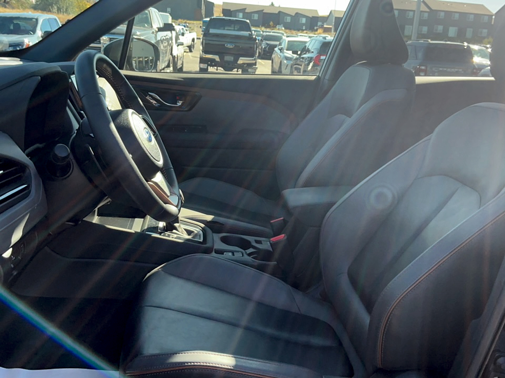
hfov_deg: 60.0
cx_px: 252
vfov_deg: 46.8
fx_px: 438
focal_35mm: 30
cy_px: 189
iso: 32
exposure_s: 1/204
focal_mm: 3
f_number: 1.8
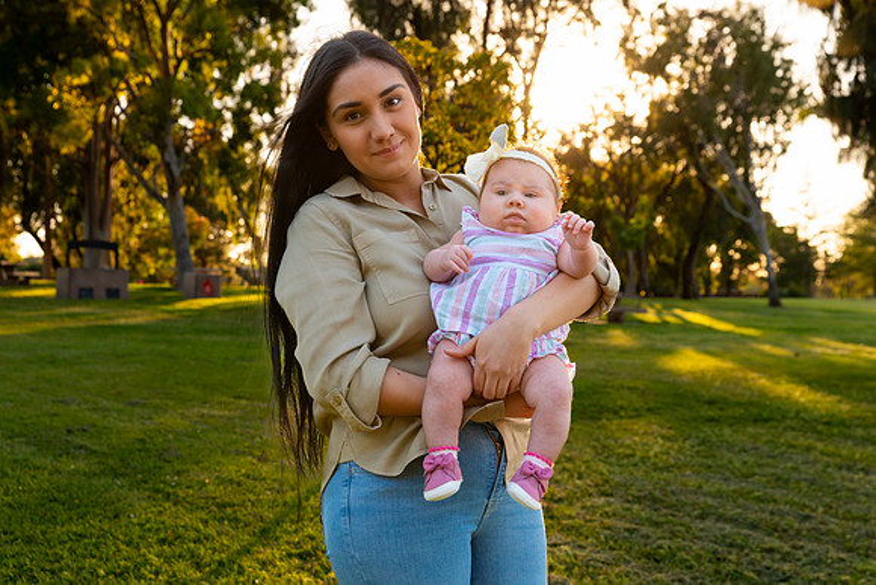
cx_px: 438
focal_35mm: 50
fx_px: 1217
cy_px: 292
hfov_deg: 39.6
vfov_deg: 27.0
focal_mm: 50
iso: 200
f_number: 5.6
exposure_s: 1/320
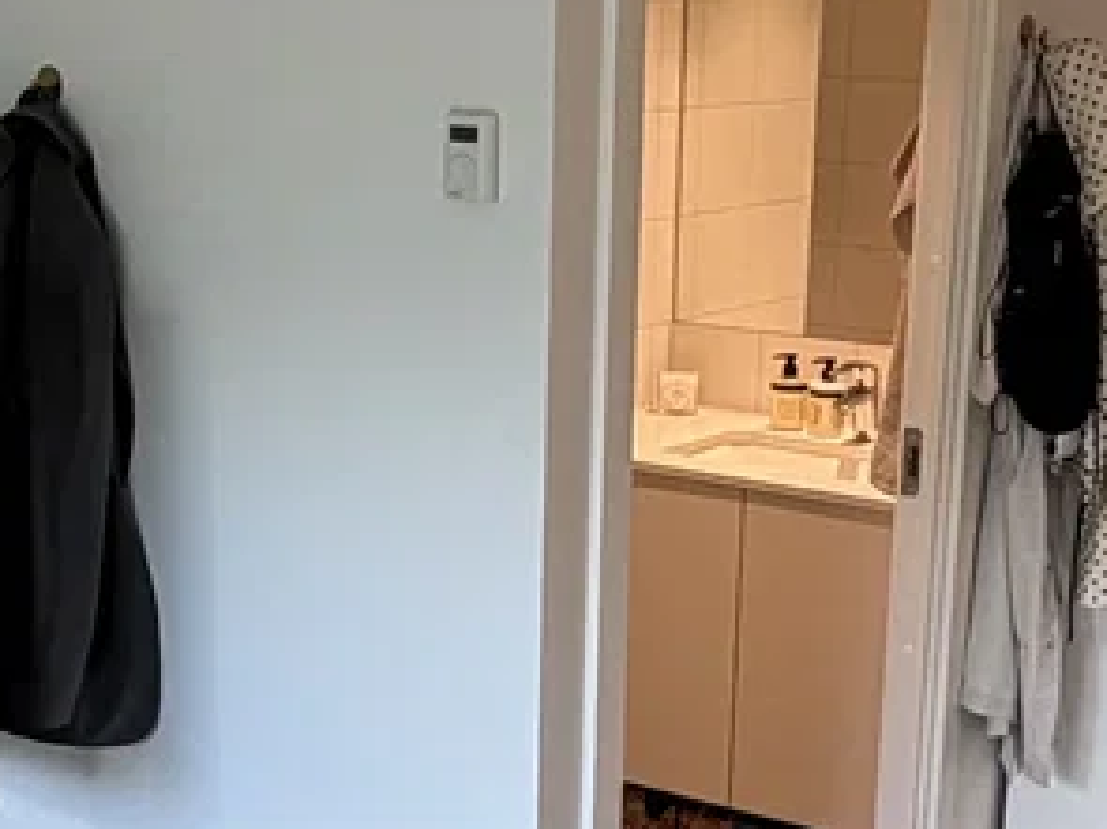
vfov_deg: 19.1
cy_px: 698
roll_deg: +1.0
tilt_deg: -16.7
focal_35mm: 76
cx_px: 420
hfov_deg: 25.6
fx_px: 2429
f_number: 2.2
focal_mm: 2.22
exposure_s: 1/100
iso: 160
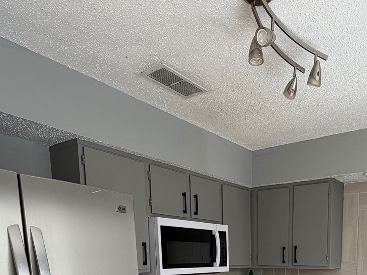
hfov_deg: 53.0
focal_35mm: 33
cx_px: 273
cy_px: 307
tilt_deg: -8.0
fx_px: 350
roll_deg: +0.4
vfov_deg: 36.0
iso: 50
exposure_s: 1/333
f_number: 2.2
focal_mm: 2.22
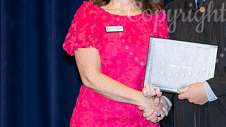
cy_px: 21
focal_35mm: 290
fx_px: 1739
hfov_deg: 7.4
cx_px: 177
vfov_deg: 4.2
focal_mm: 120
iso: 1000
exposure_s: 1/100
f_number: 5.6
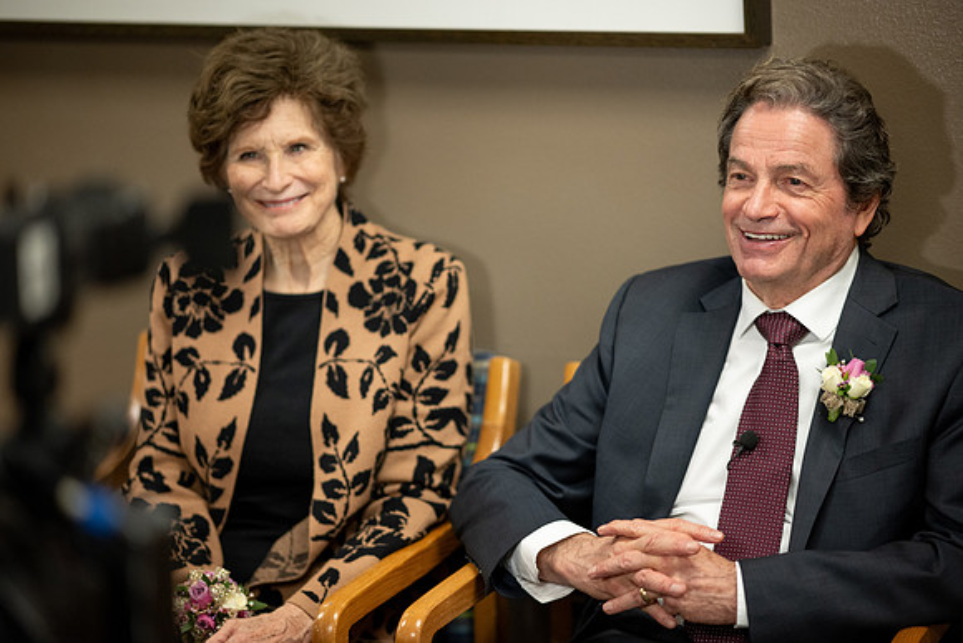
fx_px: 2809
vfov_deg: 13.0
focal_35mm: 105
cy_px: 322
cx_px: 482
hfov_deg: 19.5
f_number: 1.4
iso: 1000
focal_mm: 105
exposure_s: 1/500
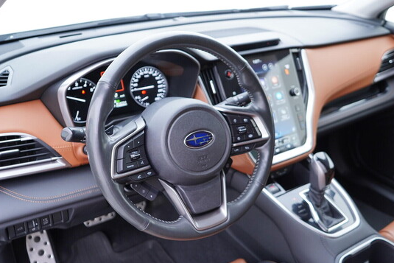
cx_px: 198
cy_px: 129
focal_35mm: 37
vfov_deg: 36.0
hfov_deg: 51.9
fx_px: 405
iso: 320
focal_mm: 24
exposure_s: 1/40
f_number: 2.8
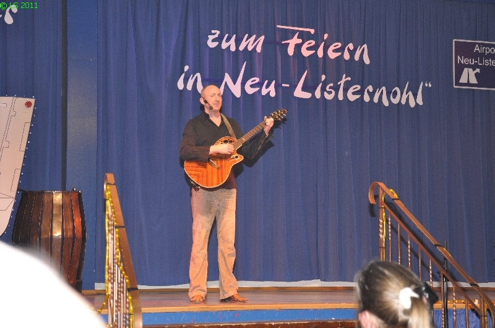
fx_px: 927
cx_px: 248
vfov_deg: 20.1
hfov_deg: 29.9
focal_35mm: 68
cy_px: 164
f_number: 4.8
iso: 400
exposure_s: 1/60
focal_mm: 45
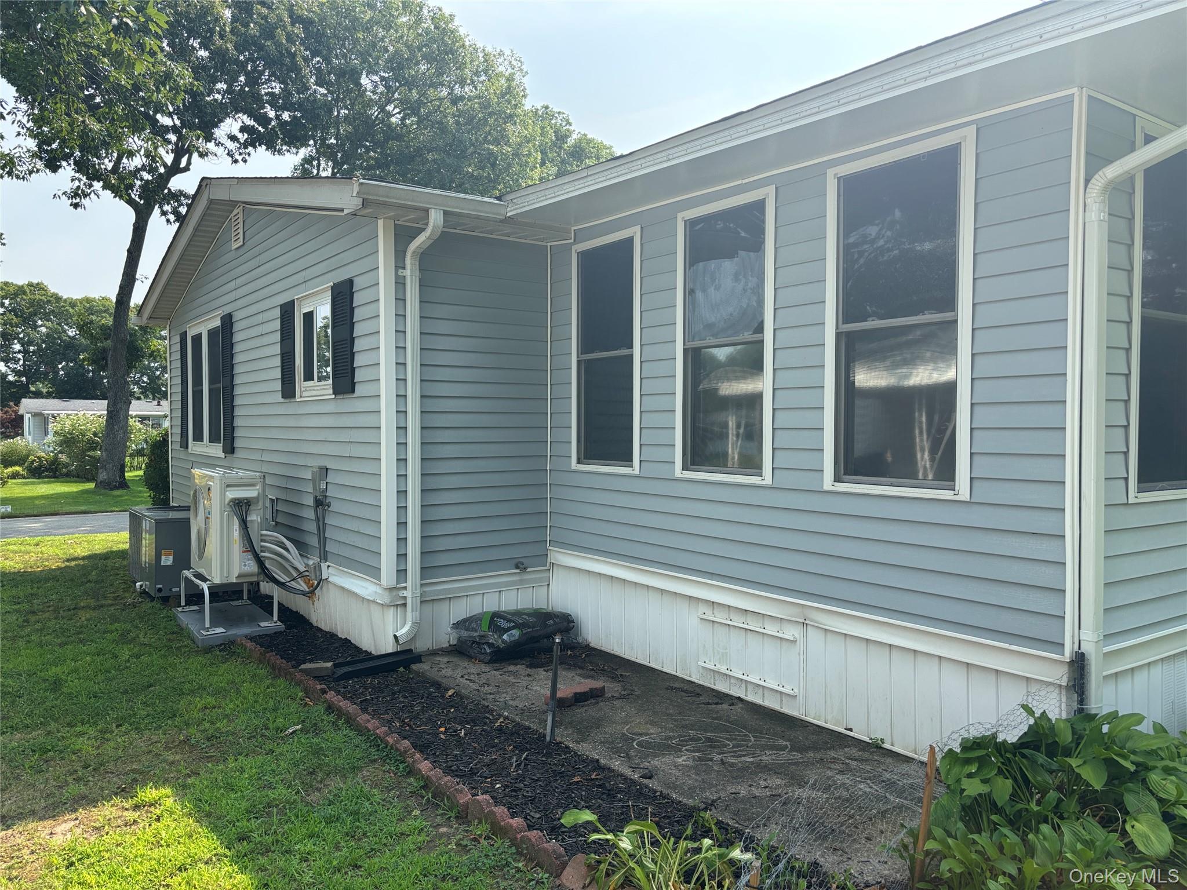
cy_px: 445
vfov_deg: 53.1
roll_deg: -0.4
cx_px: 594
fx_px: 892
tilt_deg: -1.9
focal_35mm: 26
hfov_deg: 67.3
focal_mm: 5.96
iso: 50
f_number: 1.6
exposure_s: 1/1092
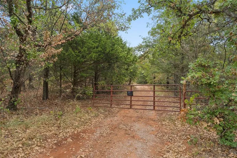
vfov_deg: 55.1
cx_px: 118
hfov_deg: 76.1
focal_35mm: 23
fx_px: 151
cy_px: 79
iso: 200
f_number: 8
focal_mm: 23
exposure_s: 1/60
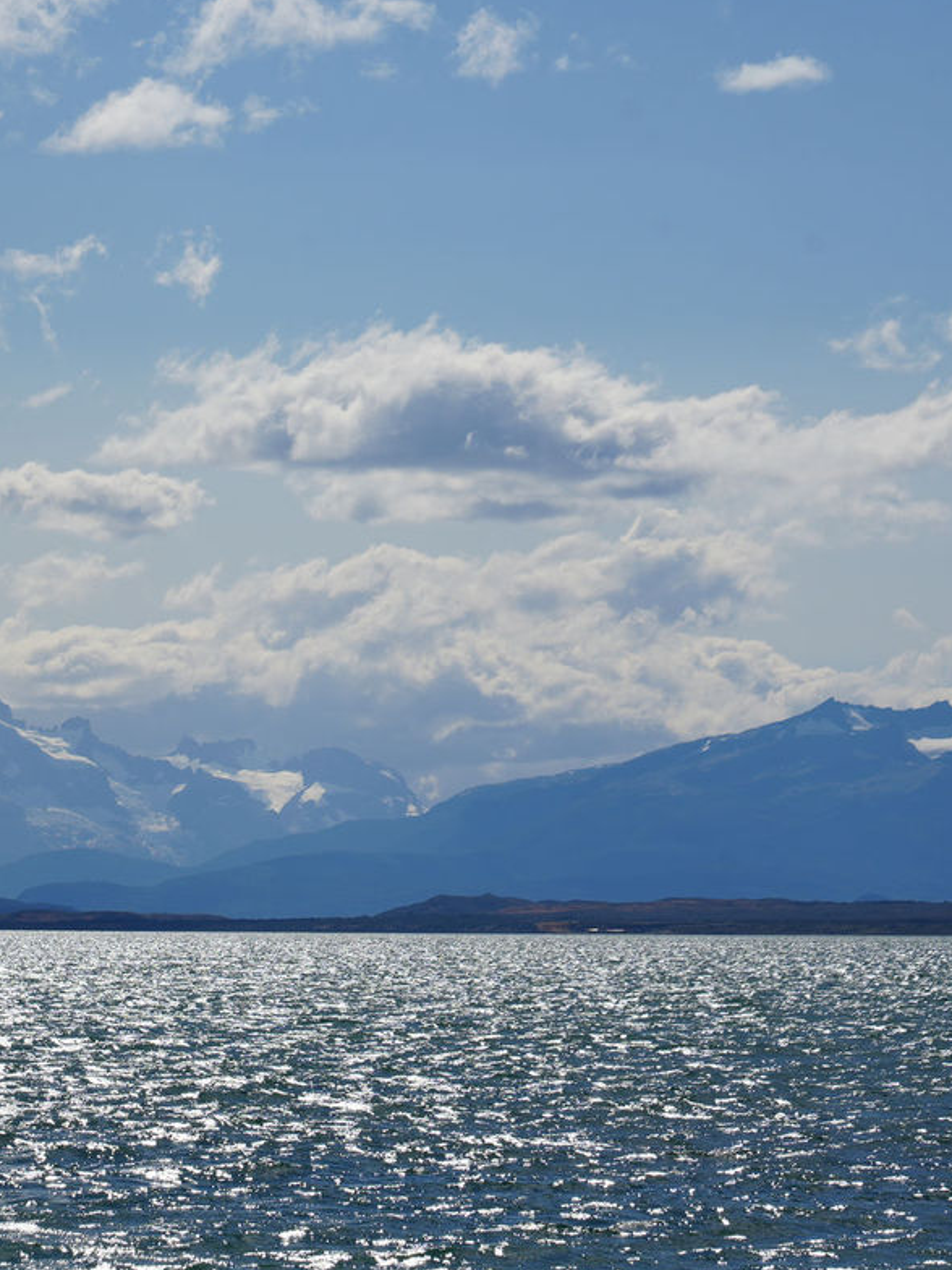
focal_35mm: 206
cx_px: 63
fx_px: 7554
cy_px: 765
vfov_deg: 9.6
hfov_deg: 7.2
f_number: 10
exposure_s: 1/640
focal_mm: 105
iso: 100
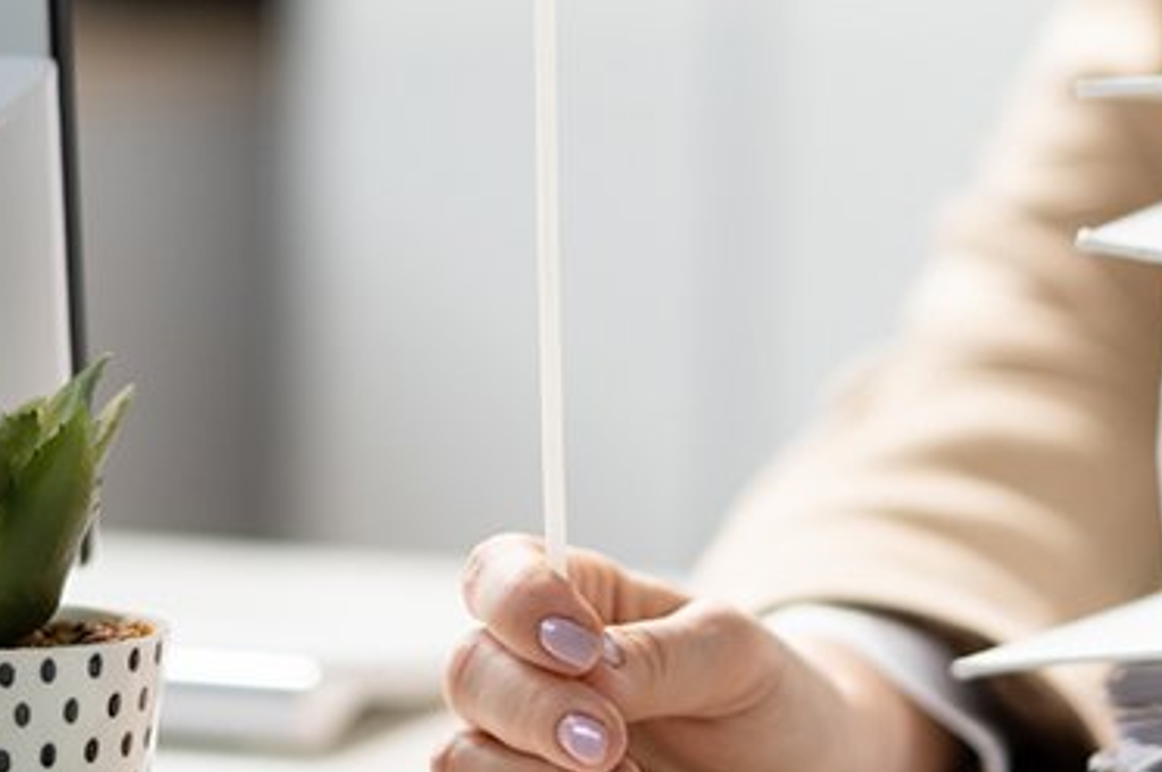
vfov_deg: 8.5
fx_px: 5192
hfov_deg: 12.7
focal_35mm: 161
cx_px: 1078
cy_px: -3
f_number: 1.4
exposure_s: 1/160
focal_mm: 50
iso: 250
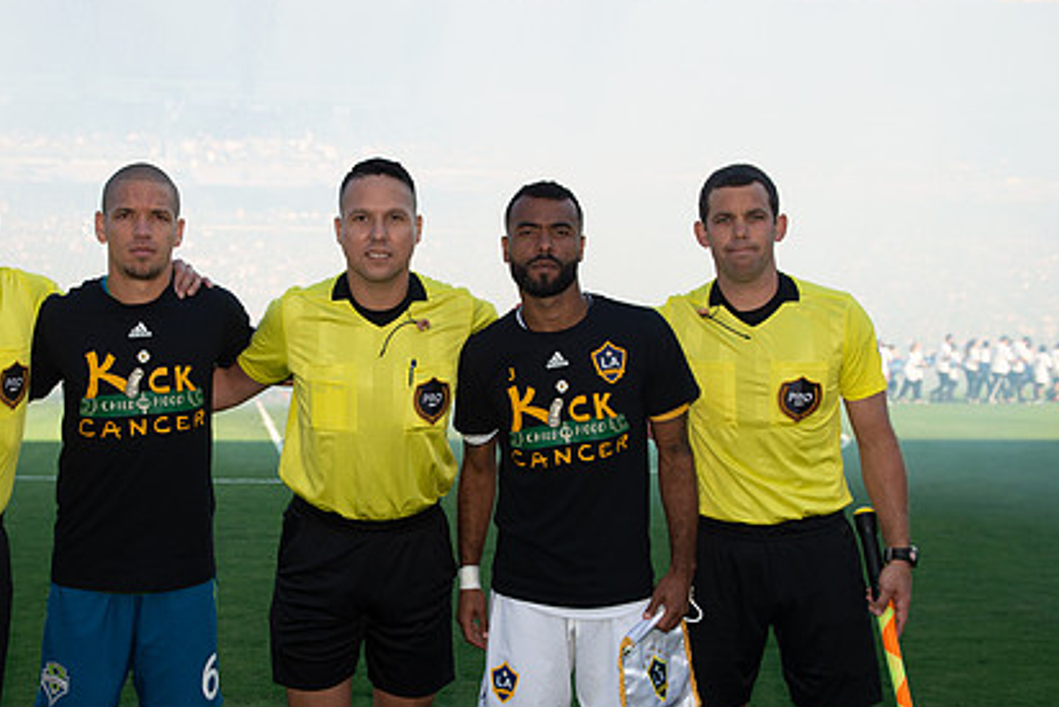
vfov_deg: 29.9
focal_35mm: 45
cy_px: 397
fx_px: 1324
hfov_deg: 43.2
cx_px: 396
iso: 200
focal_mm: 32
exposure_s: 1/1000
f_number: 4.5
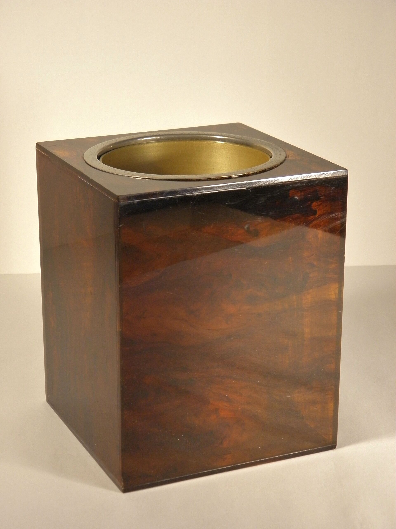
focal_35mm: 80
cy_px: 264
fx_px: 1220
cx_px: 198
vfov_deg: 24.4
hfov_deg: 18.4
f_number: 4.4
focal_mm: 14.3
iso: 160
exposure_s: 1/50
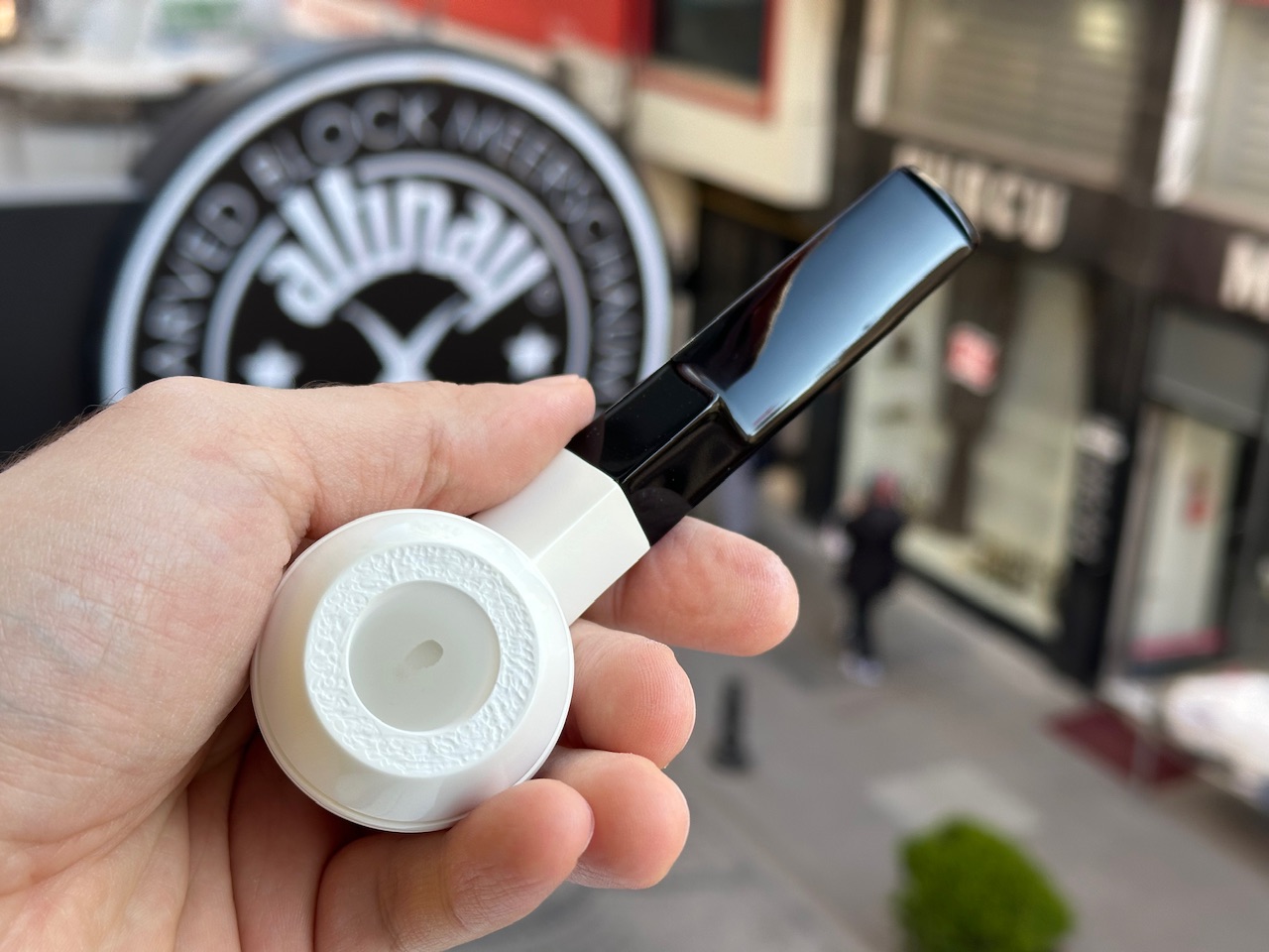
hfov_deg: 39.7
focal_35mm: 48
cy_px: 476
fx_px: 1760
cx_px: 634
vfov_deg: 30.3
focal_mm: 6.86
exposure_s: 1/274
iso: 64
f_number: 1.78
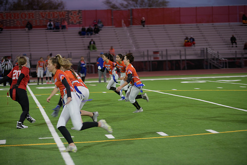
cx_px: 124
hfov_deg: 18.6
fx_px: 755
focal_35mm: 110
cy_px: 82
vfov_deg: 12.5
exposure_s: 1/200
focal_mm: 110
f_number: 2.8
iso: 560
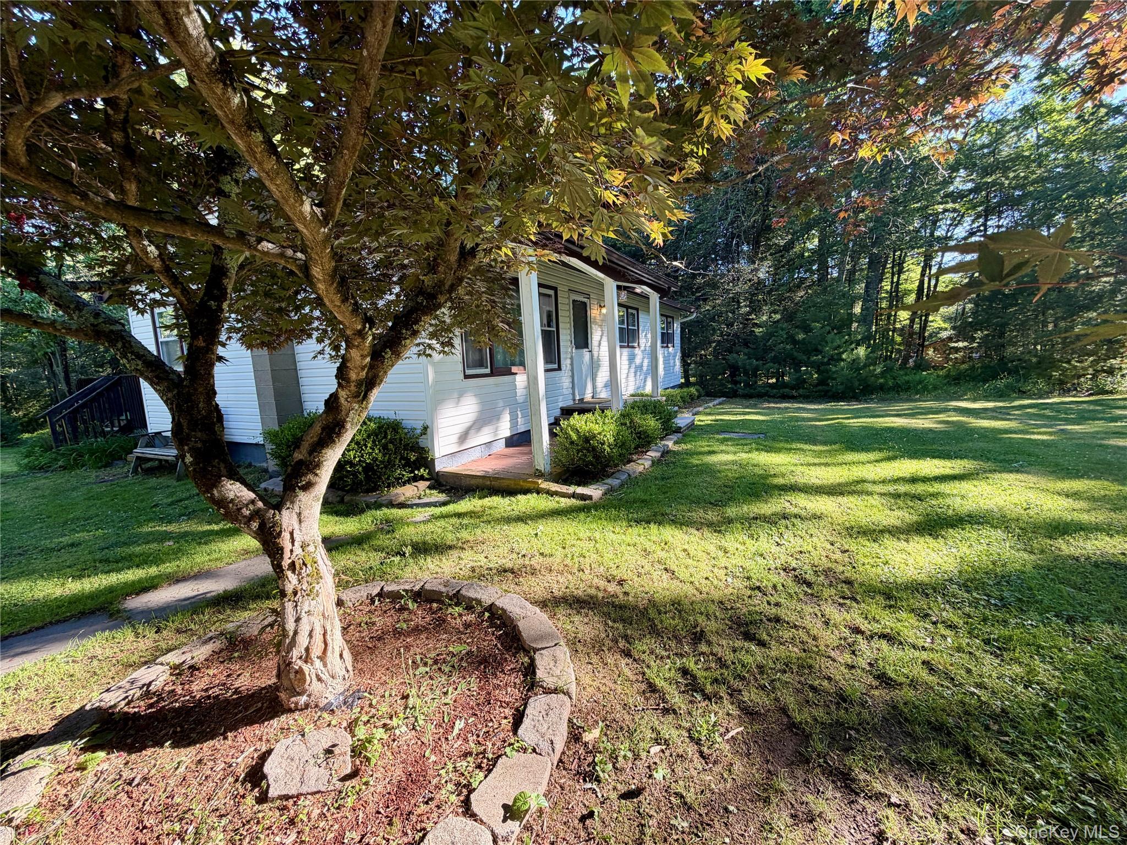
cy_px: 422
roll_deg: +2.4
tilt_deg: -6.7
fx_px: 456
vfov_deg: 85.7
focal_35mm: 14
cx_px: 564
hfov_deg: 102.1
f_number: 2.2
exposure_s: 1/134
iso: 40
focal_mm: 2.22
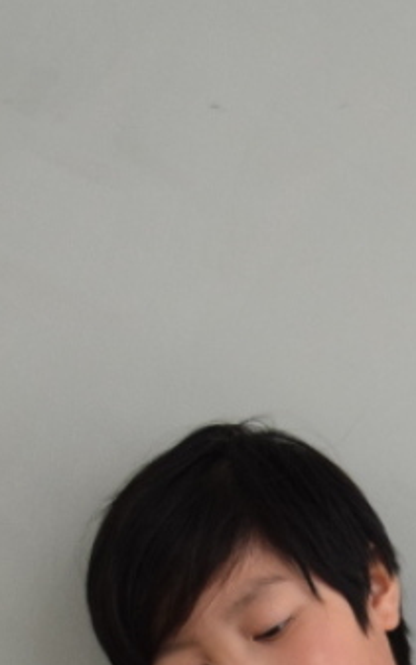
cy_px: 957
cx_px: 428
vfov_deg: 11.9
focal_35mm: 169
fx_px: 3058
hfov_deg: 7.7
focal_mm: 31
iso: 1000
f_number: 4
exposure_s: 1/60
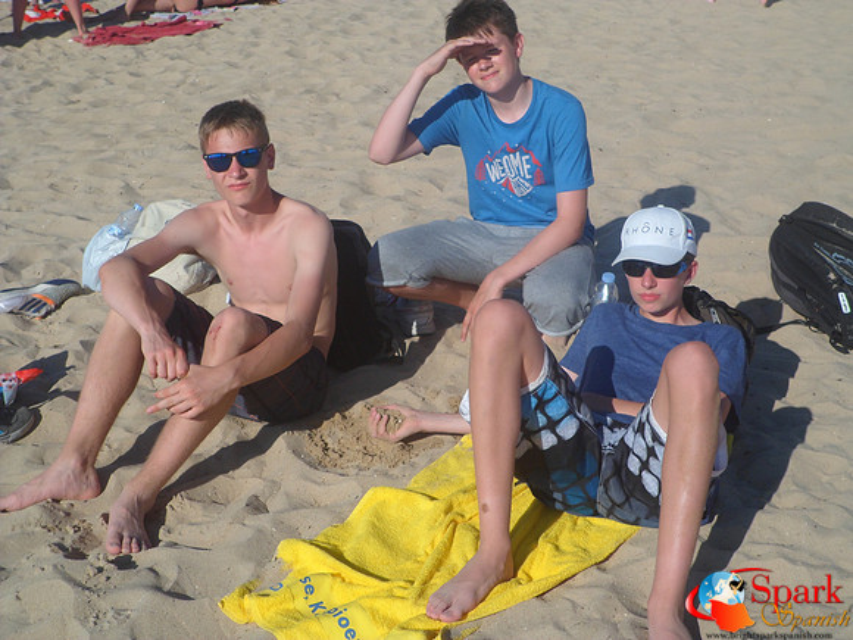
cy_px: 320
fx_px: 1479
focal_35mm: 60
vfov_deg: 24.4
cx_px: 426
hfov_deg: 32.2
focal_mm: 11.2
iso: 80
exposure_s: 1/750
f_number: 5.2
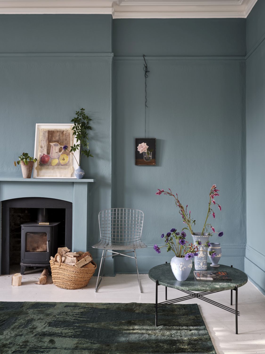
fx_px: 327
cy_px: 177
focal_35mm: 32
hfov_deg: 44.2
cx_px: 132
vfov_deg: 56.8
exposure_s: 1/2.78
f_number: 8
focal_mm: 40.3
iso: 100
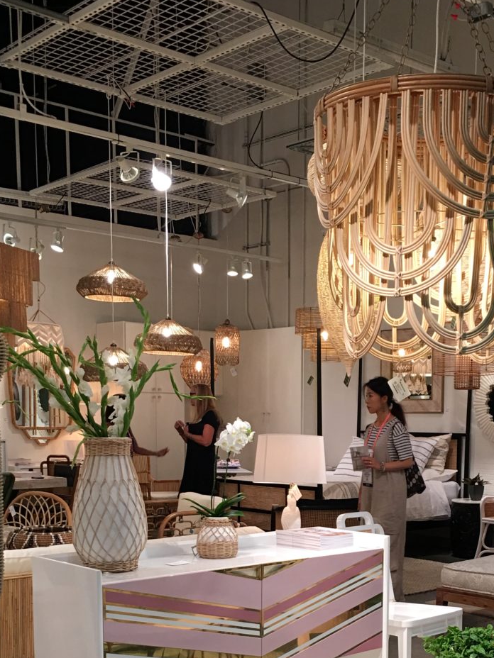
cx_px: 340
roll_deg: -0.8
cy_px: 525
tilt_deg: -6.0
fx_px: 951
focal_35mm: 50
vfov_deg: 36.9
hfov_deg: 28.9
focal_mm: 4.15
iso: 40
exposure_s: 1/15
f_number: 2.2
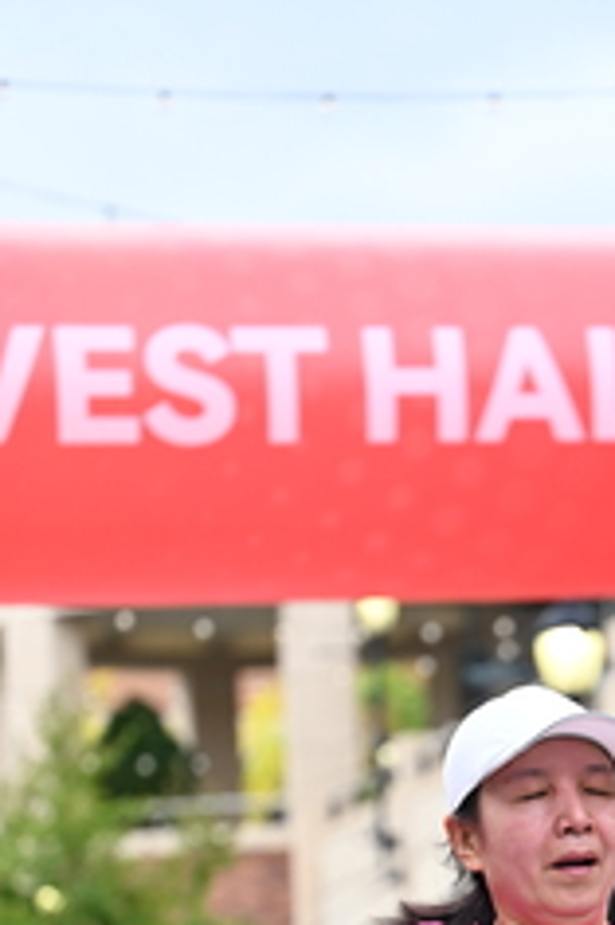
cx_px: 613
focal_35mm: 168
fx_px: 4311
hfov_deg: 8.1
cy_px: 984
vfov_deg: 12.1
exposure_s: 1/2000
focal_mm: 72
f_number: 2.8
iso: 640
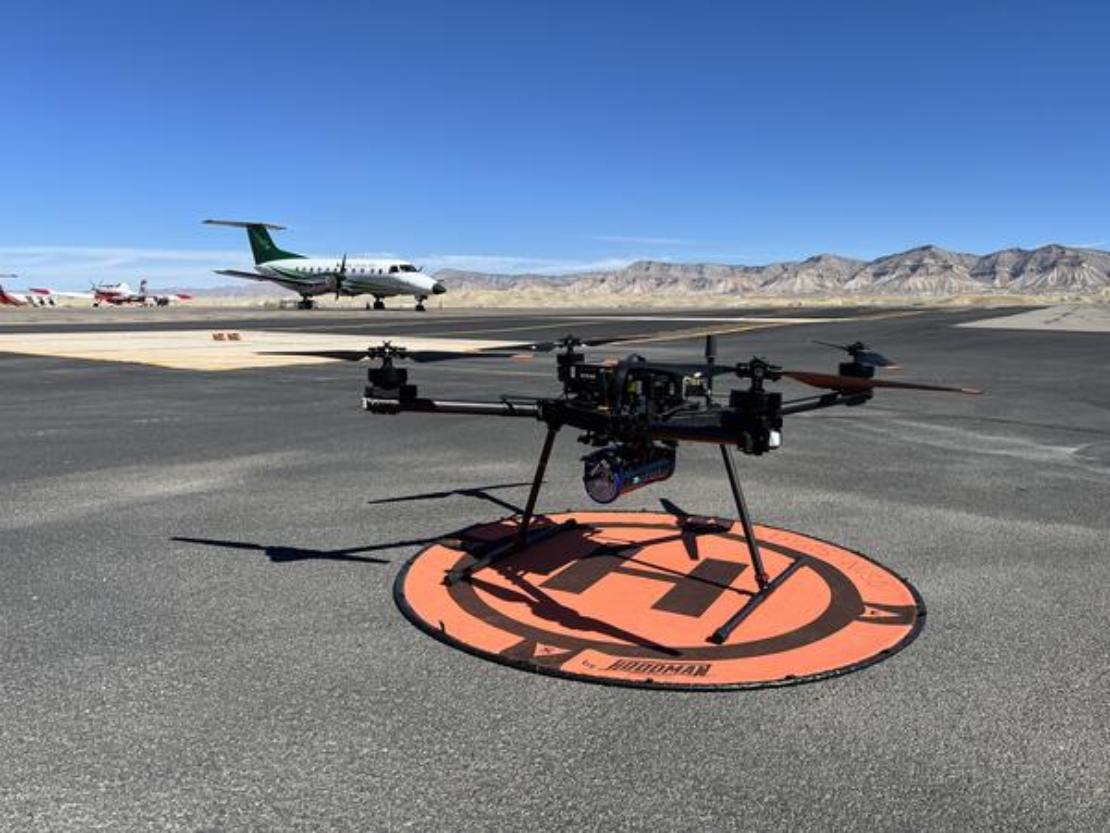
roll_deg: -0.3
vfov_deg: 53.1
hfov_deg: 67.3
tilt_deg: -6.7
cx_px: 555
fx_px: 834
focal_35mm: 26
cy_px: 416
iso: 50
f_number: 1.5
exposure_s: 1/5319
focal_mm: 5.7
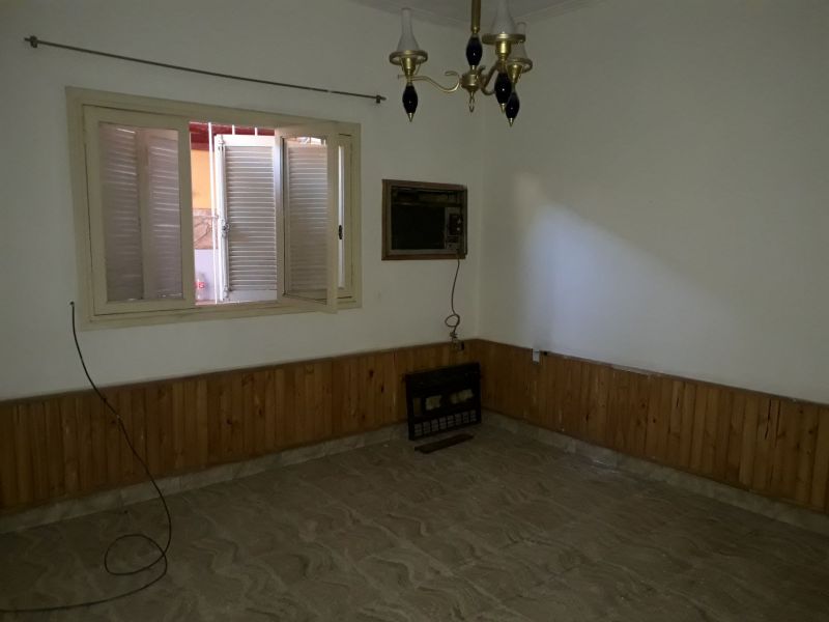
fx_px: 647
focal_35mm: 27
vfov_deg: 51.4
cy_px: 311
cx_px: 414
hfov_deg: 65.3
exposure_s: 1/17
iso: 250
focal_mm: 3.6
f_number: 1.9
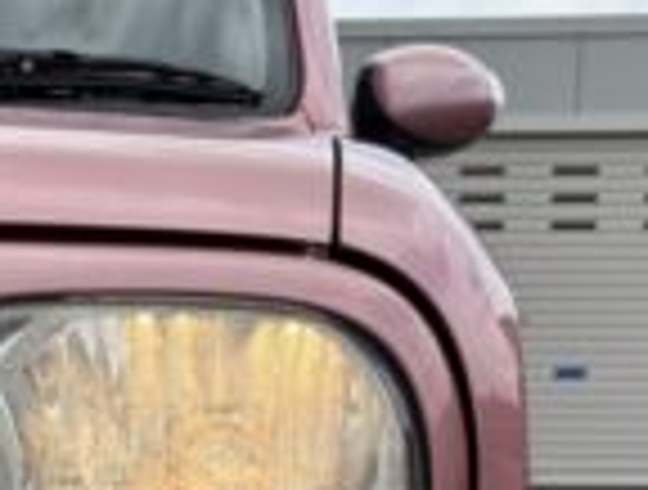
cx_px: 194
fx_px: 1183
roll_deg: +0.2
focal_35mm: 63
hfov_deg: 30.3
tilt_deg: -6.5
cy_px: 497
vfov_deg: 22.5
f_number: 1.6
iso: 64
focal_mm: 5.96
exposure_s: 1/4329
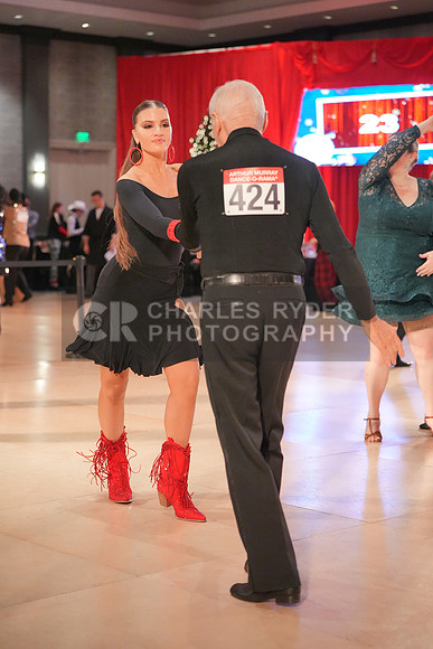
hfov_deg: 19.5
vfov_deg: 28.8
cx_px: 216
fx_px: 1262
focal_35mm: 70
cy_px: 324
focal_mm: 70
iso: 5000
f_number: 3.2
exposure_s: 1/400
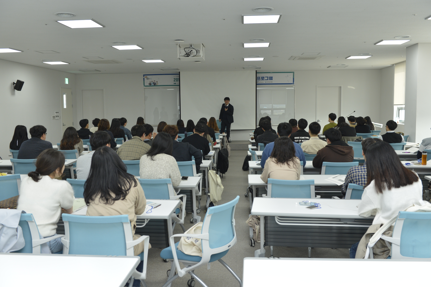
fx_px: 407
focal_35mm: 34
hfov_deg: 55.8
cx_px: 216
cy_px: 144
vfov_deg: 38.8
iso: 1000
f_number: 5
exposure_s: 1/160
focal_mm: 34
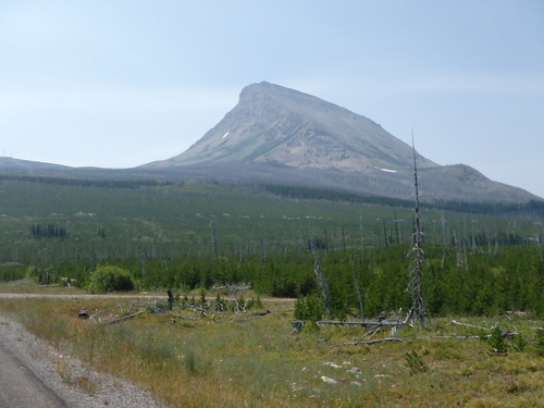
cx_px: 272
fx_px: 723
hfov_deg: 41.2
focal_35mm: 46
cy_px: 204
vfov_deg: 31.5
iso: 640
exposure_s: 1/500
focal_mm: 8.3
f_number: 14
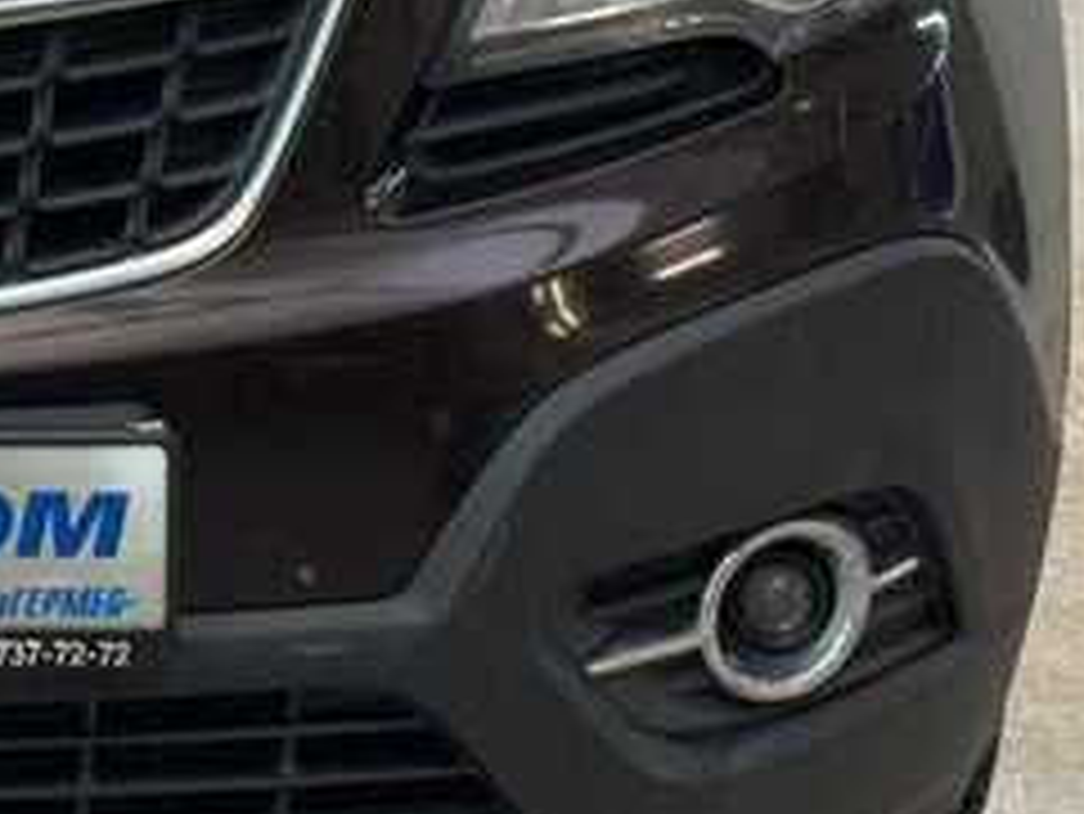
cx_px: -405
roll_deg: -0.4
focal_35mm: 179
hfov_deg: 10.7
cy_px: -299
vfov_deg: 8.2
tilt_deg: -9.9
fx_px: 5608
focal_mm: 6.76
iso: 50
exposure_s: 1/50
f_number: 1.78
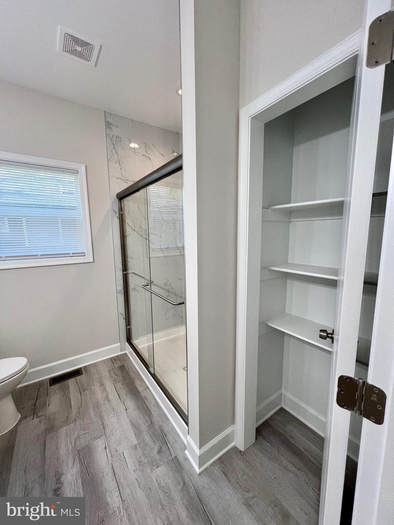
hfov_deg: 89.9
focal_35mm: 13
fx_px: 197
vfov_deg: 106.2
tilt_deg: -6.1
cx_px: 197
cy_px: 262
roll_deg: +1.2
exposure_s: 1/120
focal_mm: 1.57
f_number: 1.8
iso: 100
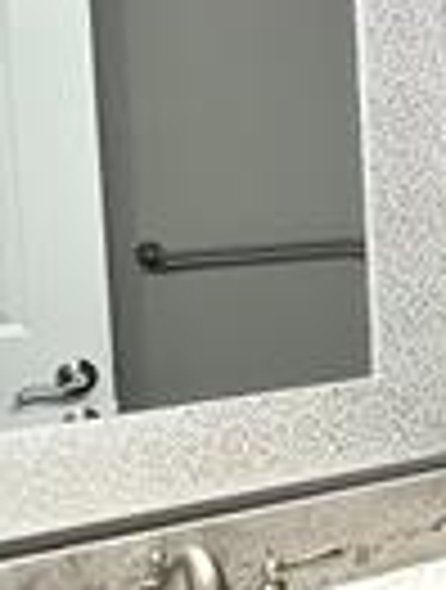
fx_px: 1299
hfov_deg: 15.2
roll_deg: +2.3
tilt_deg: -3.6
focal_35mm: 76
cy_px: 243
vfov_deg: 25.6
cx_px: 924
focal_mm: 1.57
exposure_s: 1/120
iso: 125
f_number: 1.8
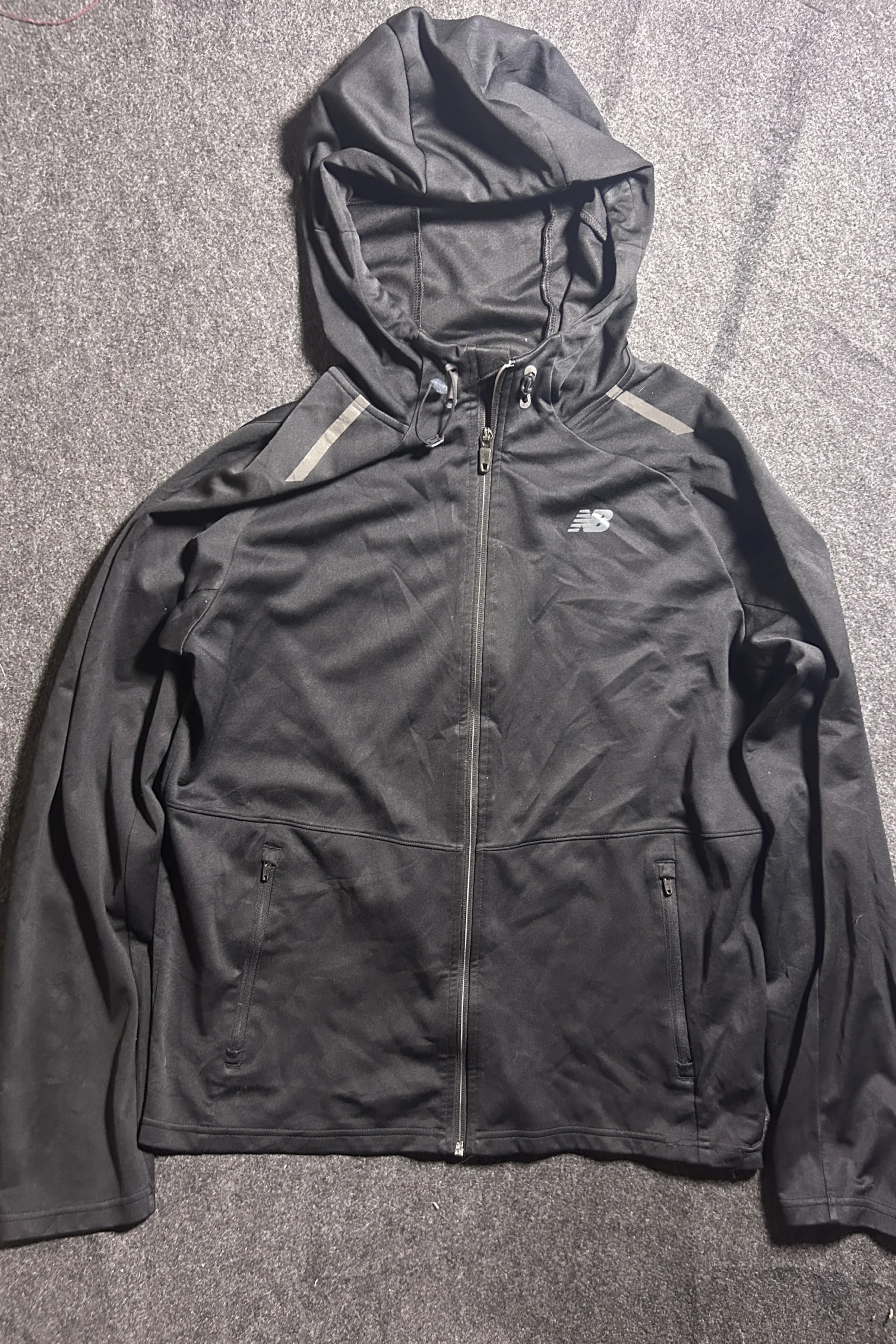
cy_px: 683
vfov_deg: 65.5
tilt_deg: -62.3
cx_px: 476
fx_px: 1045
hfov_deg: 46.4
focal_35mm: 28
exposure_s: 1/33
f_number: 1.5
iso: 500
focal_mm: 5.7
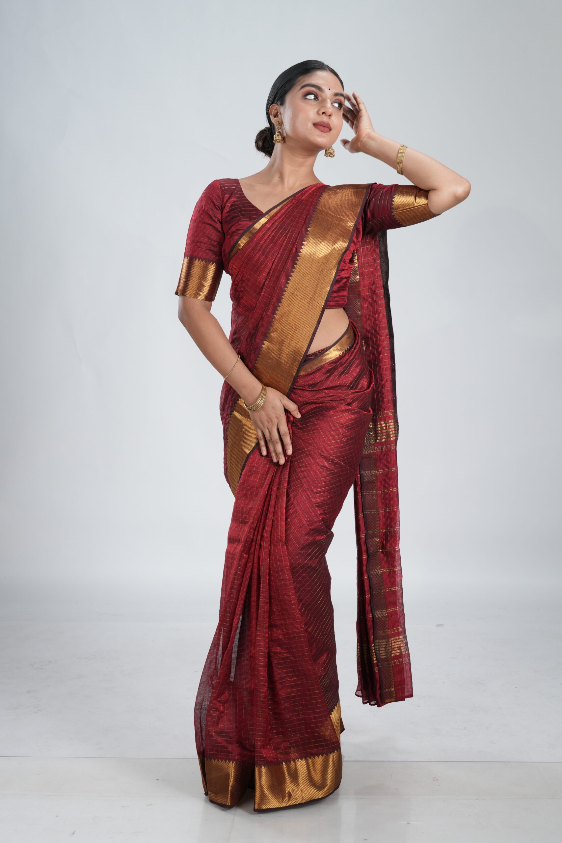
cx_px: 281
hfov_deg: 21.9
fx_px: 1452
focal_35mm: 62
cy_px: 422
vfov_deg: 32.4
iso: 640
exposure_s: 1/160
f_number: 8
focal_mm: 62
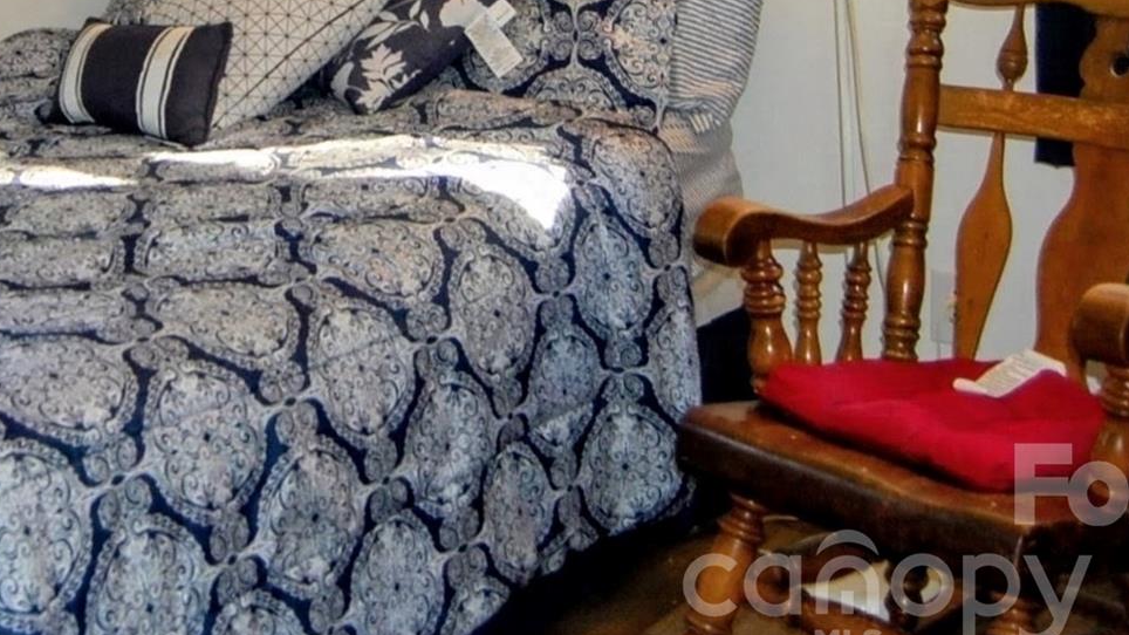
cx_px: 189
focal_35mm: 60
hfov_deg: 33.6
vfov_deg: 19.0
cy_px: -121
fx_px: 1796
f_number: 3.5
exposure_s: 1/60
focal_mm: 18
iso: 400
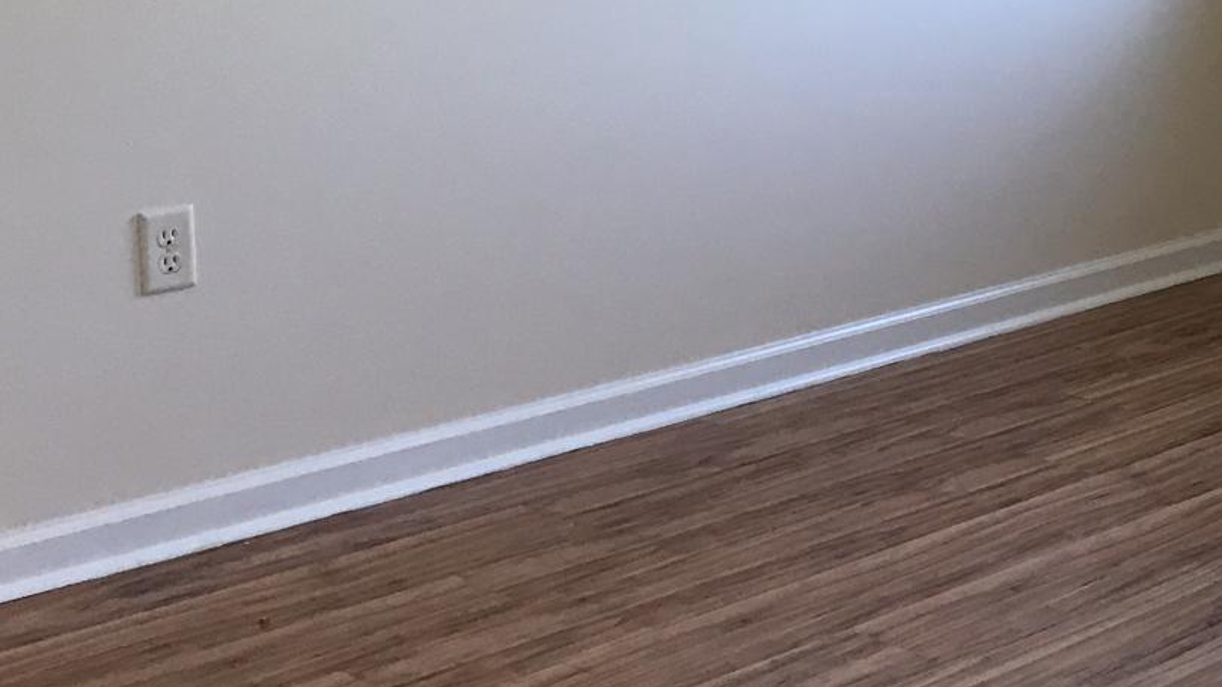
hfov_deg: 24.6
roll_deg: -2.0
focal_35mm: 77
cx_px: 1507
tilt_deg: -10.3
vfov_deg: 15.5
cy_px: 92
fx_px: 2495
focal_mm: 3.99
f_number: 1.8
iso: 40
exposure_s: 1/23
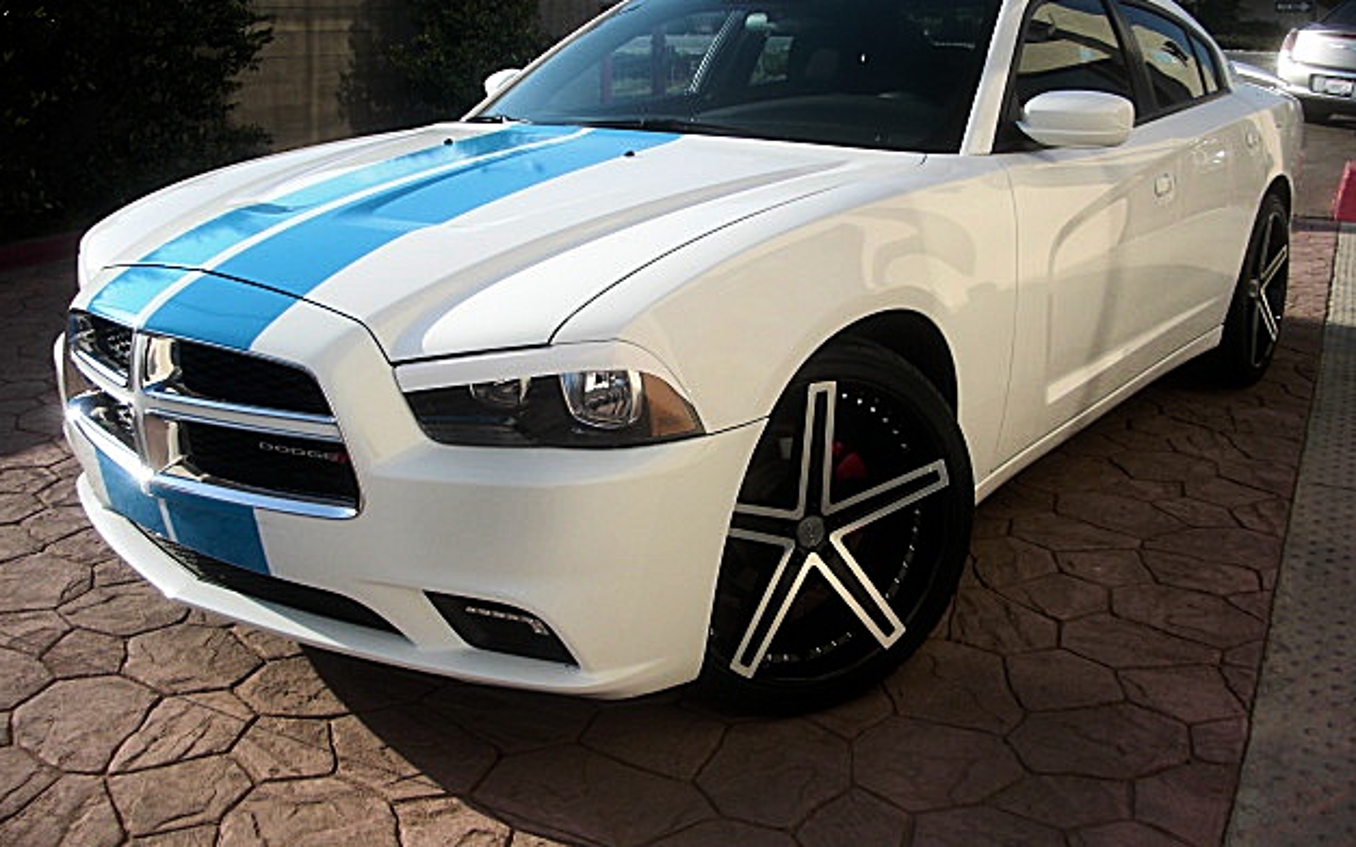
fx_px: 1441
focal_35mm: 39
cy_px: 381
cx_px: 684
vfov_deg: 32.7
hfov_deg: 50.4
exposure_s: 1/800
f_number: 2.8
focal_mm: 6.3
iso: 50
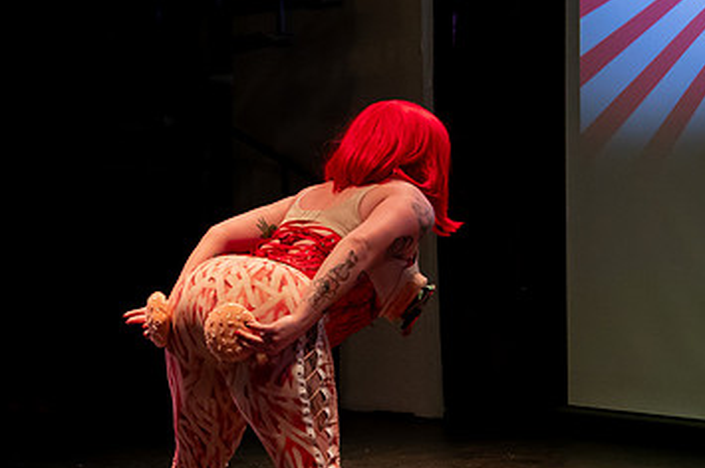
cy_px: 194
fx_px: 2211
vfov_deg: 12.1
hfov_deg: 17.6
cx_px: -26
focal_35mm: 113
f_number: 4
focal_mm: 48
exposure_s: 1/320
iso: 4000
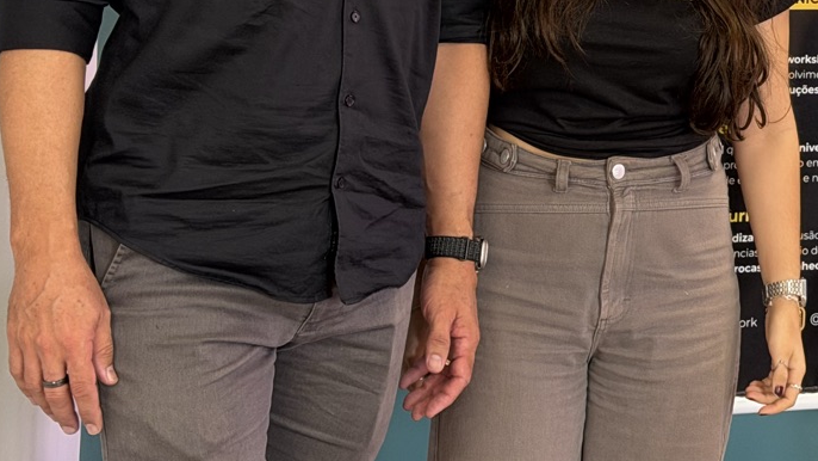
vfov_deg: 9.8
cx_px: 885
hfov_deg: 17.0
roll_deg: -2.2
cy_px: -131
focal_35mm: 122
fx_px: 2646
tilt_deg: -1.4
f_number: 1.78
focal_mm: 6.76
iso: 125
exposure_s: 1/60
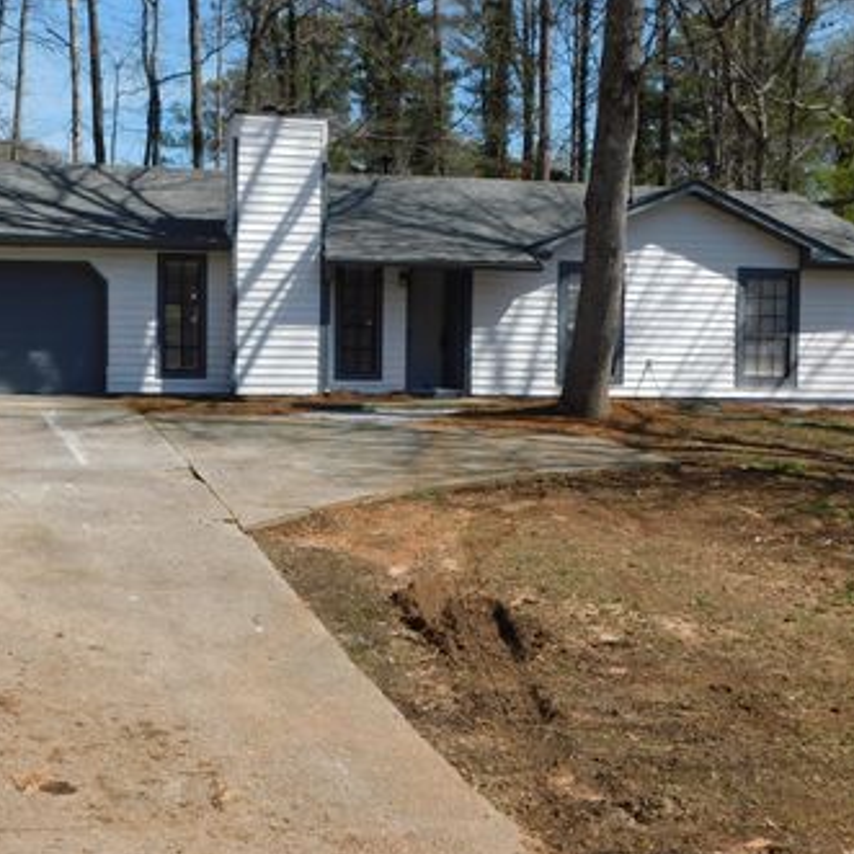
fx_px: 1340
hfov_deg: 35.2
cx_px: 335
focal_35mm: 48
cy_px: 458
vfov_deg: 35.3
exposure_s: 1/1250
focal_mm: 6.3
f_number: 3.5
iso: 125
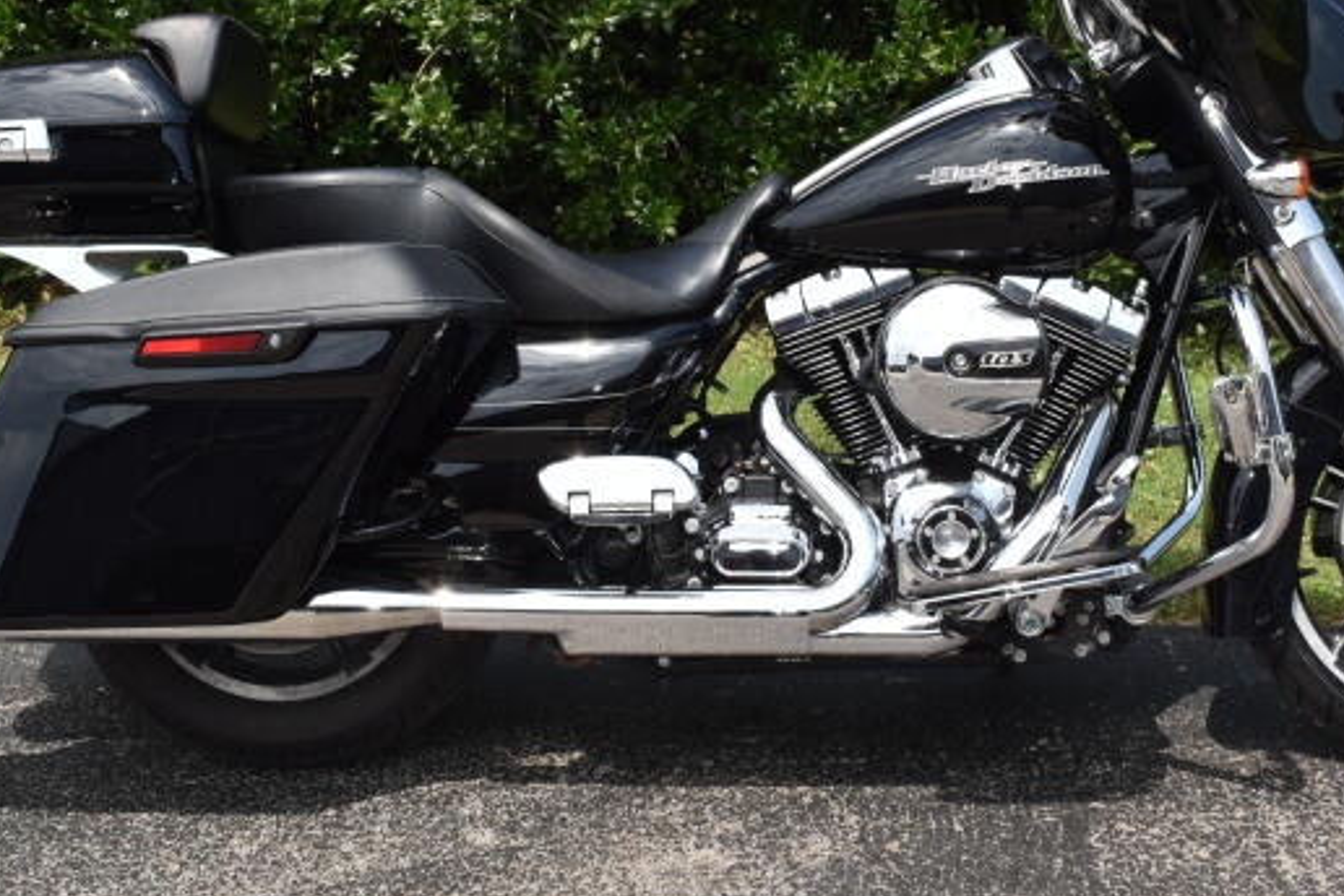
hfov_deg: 31.9
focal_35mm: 63
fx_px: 2343
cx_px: 776
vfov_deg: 21.4
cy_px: 212
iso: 100
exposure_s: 1/200
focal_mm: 27
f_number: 11
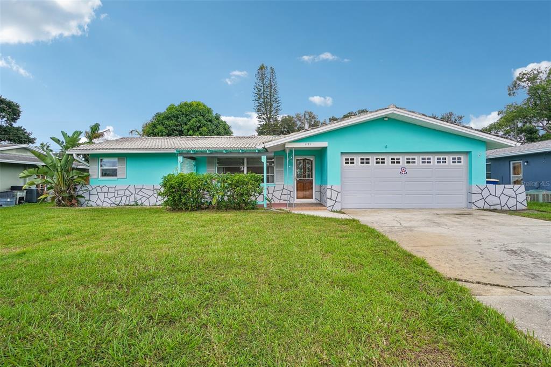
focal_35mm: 18
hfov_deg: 90.0
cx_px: 276
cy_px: 184
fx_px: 275
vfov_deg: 67.3
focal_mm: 12
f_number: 8
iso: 100
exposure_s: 1/125
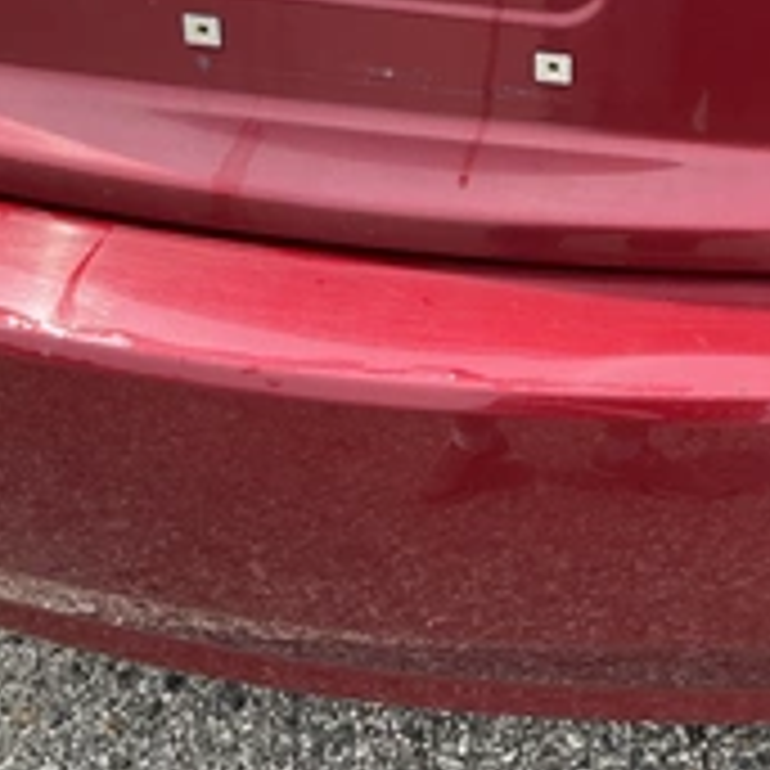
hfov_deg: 26.9
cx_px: 788
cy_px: 293
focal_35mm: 60
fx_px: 1510
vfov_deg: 28.5
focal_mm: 3
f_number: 1.8
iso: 25
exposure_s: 1/562
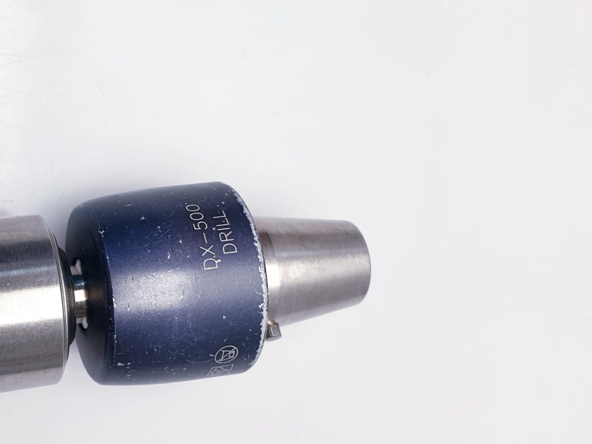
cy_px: 244
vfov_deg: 30.2
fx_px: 821
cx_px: 100
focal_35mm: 48
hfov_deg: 37.9
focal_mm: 4.3
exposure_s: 1/100
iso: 64
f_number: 2.4
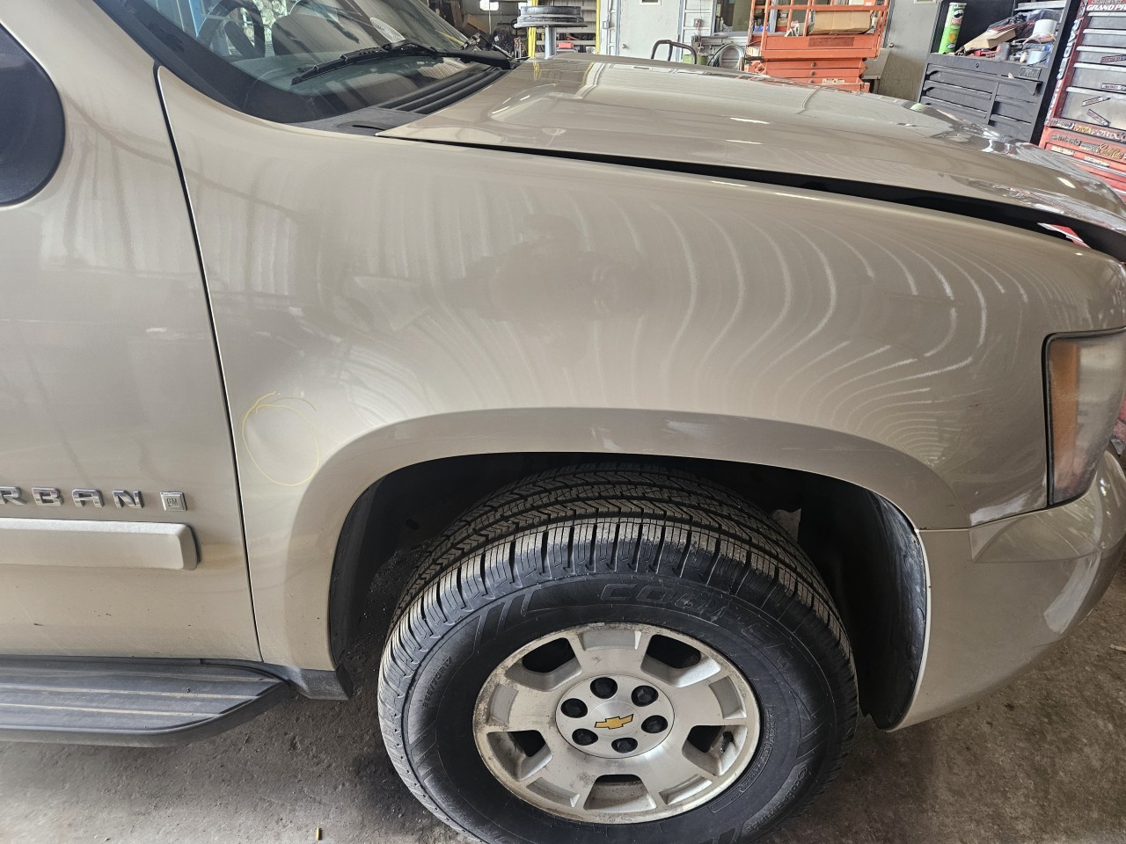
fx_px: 748
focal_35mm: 23
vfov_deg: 58.9
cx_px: 563
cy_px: 422
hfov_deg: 73.9
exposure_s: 1/120
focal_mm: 5.4
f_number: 1.8
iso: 160
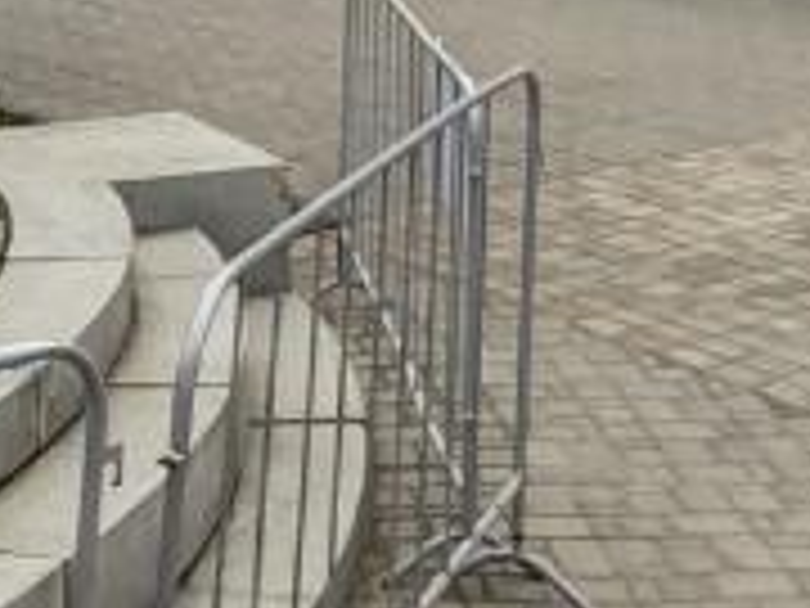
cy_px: -829
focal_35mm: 91
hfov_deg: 21.5
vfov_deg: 12.7
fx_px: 2129
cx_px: 338
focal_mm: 1.96
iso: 50
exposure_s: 1/790
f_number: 2.2
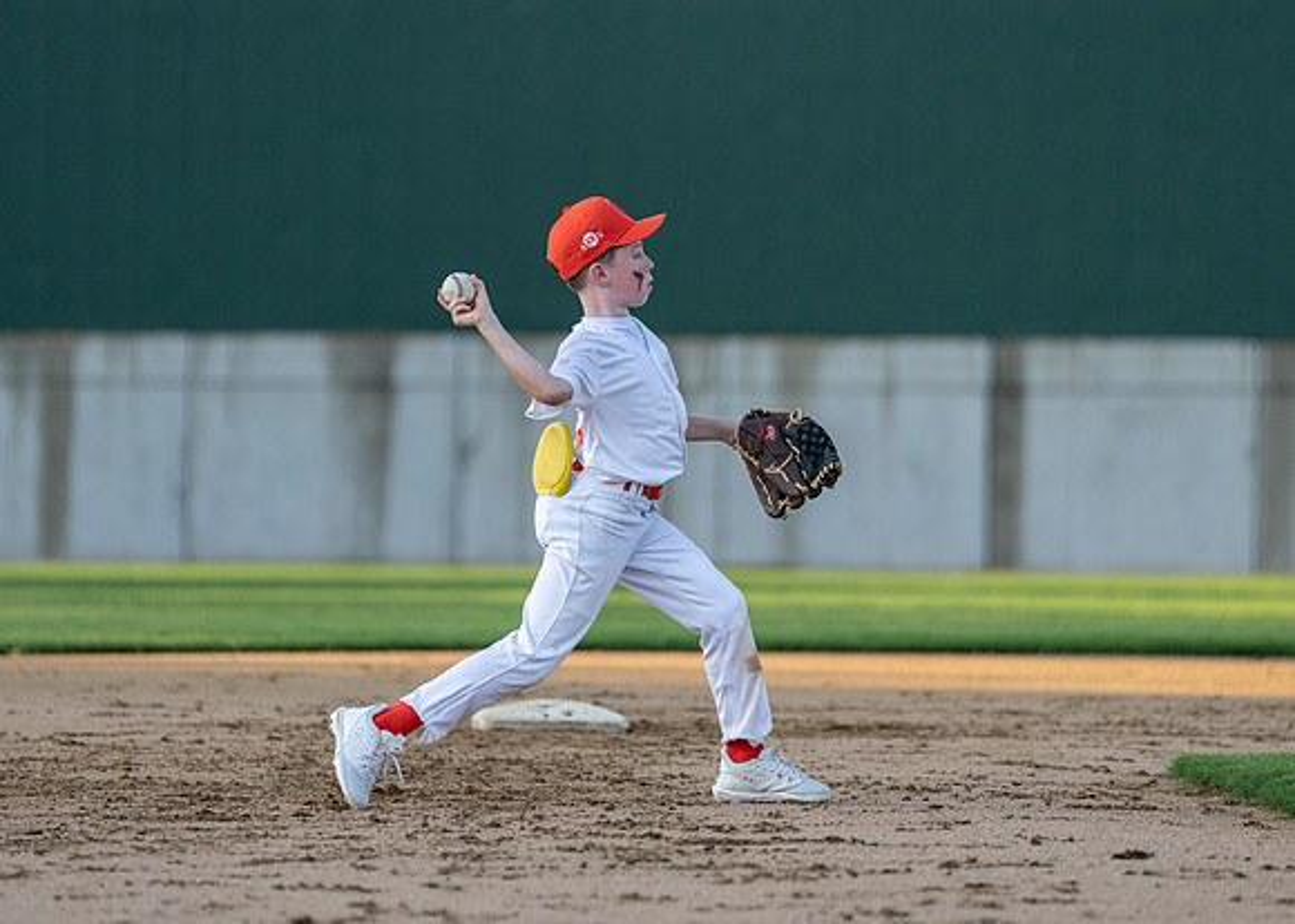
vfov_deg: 4.7
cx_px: 597
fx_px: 11368
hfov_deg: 6.5
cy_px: 352
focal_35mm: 309
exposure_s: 1/2500
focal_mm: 200
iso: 400
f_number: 2.8
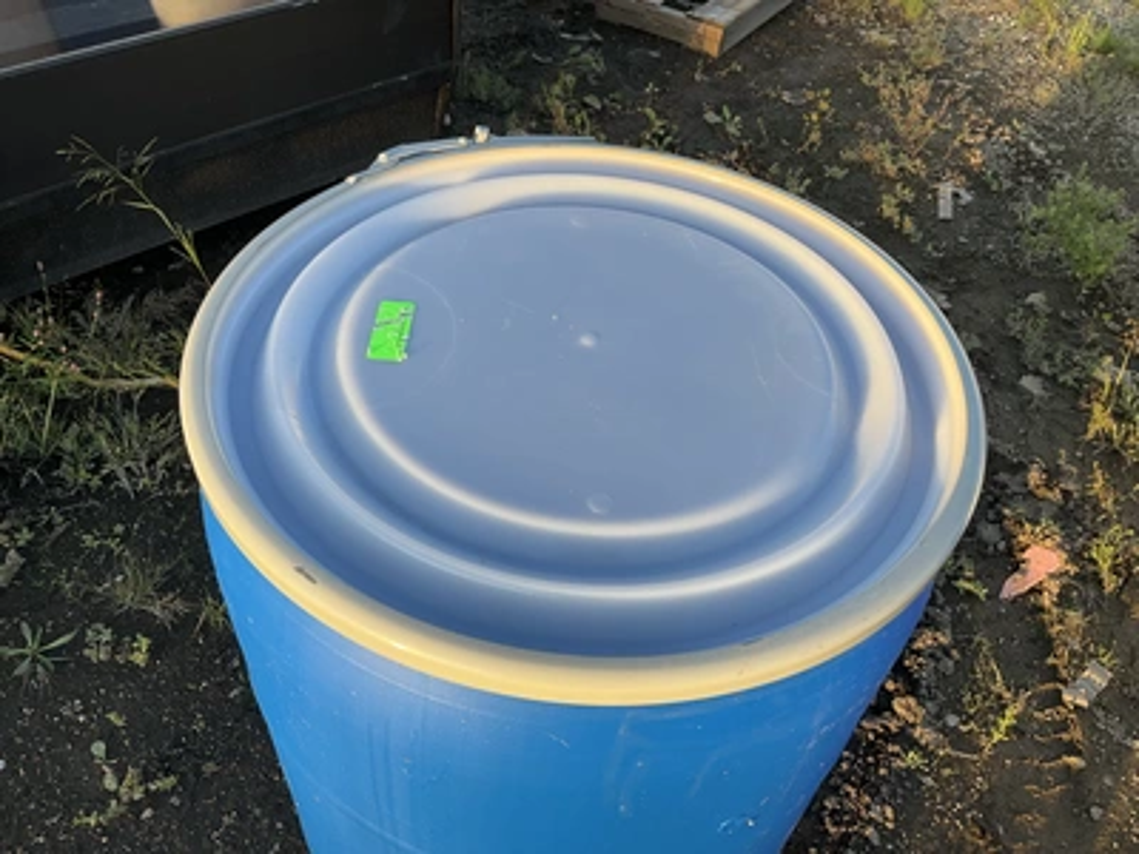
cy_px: 427
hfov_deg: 61.7
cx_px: 570
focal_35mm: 29
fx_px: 954
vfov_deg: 48.2
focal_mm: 3
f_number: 1.8
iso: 25
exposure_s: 1/309
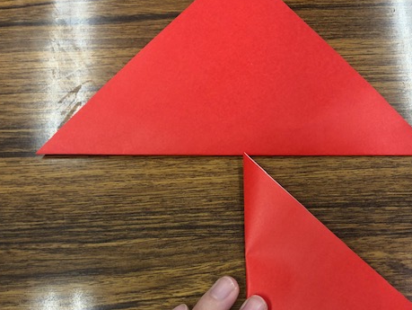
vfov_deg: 36.4
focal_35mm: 39
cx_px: 246
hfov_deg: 47.6
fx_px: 465
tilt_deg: -77.7
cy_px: 209
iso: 32
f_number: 1.8
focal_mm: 4
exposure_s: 1/24
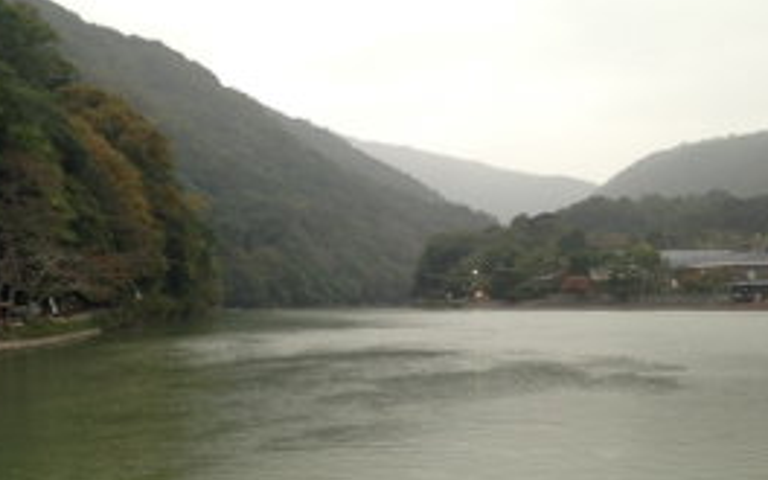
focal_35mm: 53
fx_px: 1109
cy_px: 273
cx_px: 305
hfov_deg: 38.0
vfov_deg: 24.4
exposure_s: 1/20
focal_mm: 4.12
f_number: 2.4
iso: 64
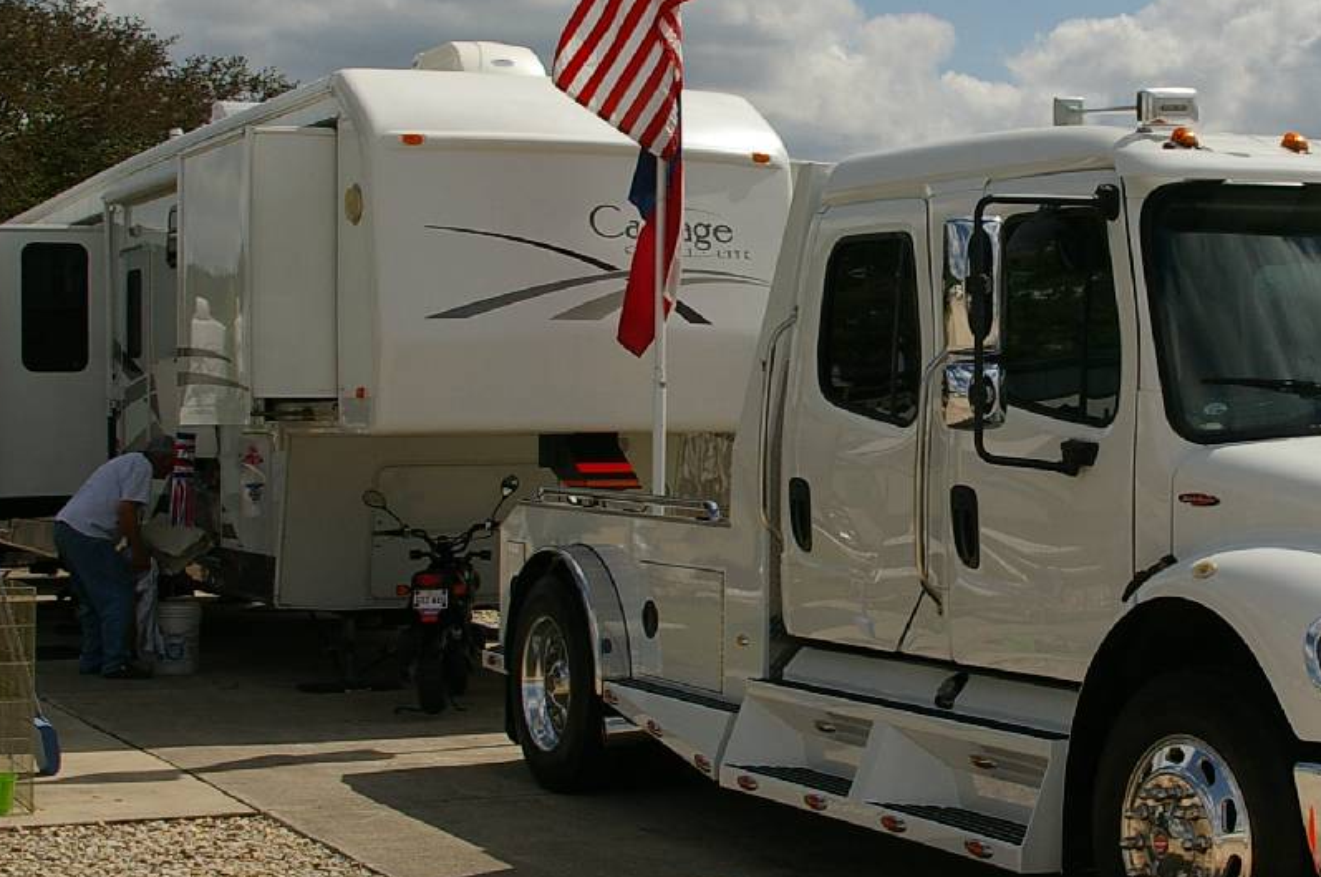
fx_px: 5279
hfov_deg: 14.2
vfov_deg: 9.5
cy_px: 340
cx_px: 958
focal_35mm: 144
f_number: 9.5
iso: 200
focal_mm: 45
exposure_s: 1/350
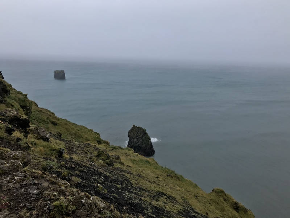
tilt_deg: -12.1
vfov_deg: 49.7
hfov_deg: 63.4
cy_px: 109
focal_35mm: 28
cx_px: 145
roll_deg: -2.6
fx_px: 235
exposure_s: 1/958
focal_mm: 3.99
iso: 20
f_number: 1.8
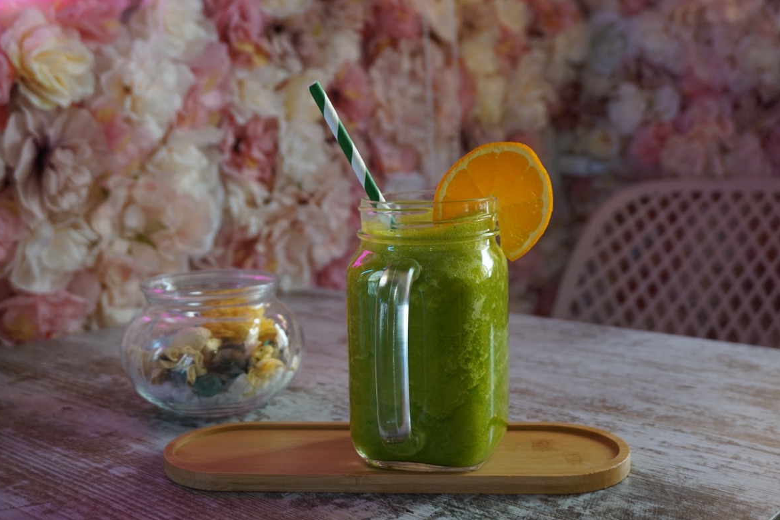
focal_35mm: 42
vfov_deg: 32.2
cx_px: 393
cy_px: 260
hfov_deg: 46.9
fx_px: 899
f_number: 4.5
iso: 400
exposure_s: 1/60
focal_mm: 27
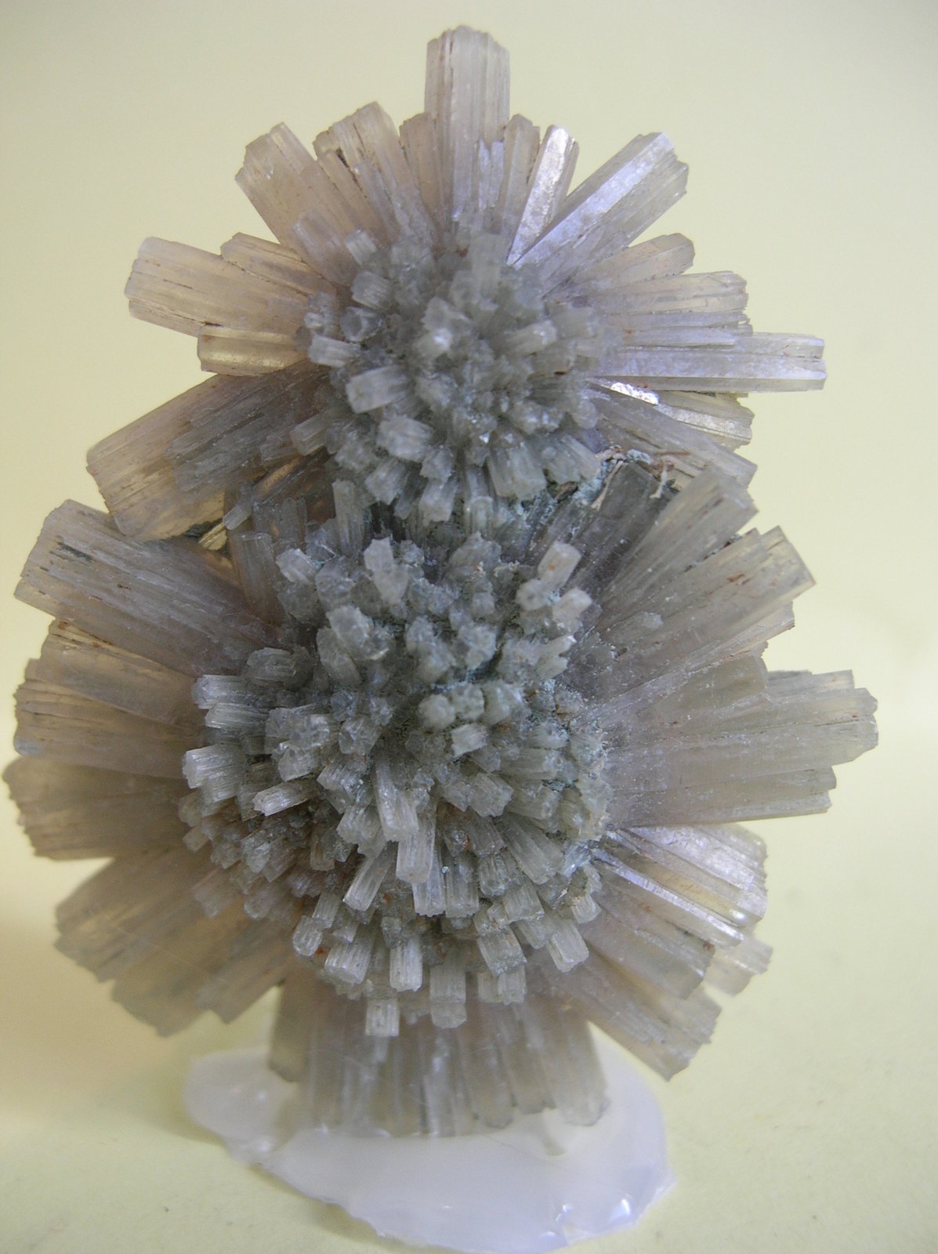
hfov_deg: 39.6
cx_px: 469
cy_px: 627
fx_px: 1303
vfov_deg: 51.4
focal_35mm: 36
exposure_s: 1/13
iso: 50
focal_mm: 6
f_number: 2.7
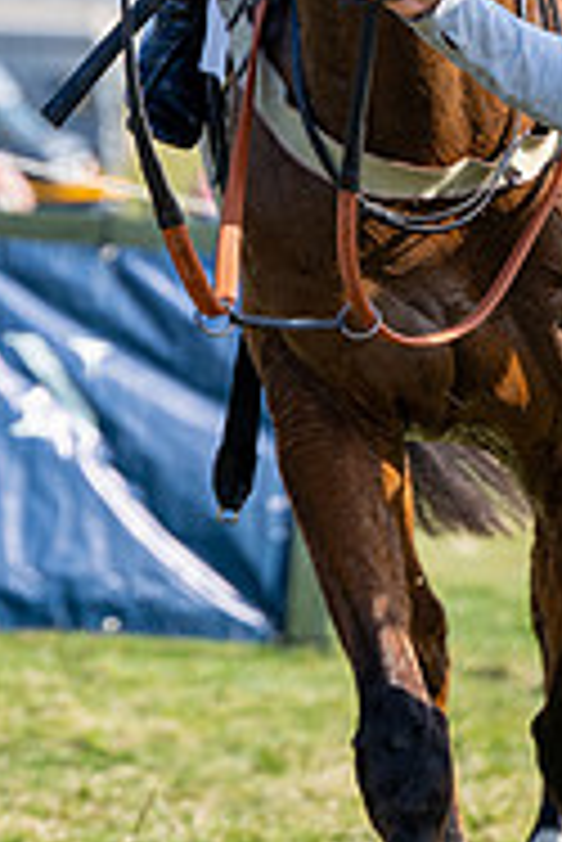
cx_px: 396
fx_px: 7245
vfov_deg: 6.6
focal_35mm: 310
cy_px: -153
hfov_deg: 4.4
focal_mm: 86
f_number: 2.8
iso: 100
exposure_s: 1/1250
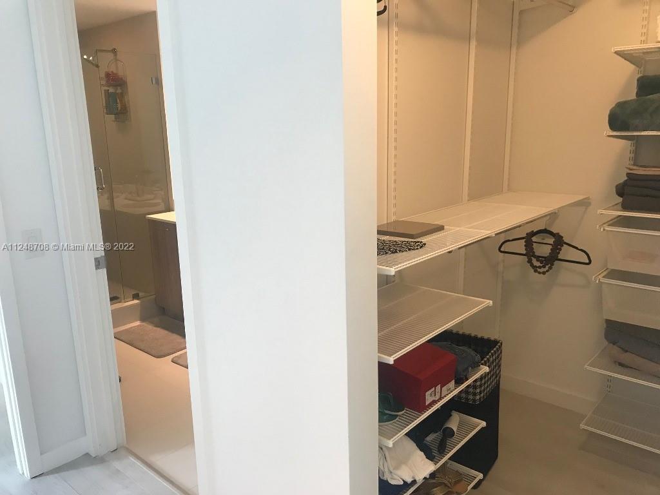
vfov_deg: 49.7
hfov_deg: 63.4
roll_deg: +2.6
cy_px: 248
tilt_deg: -13.1
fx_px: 534
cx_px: 330
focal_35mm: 28
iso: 40
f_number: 1.8
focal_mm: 3.99
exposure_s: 1/30
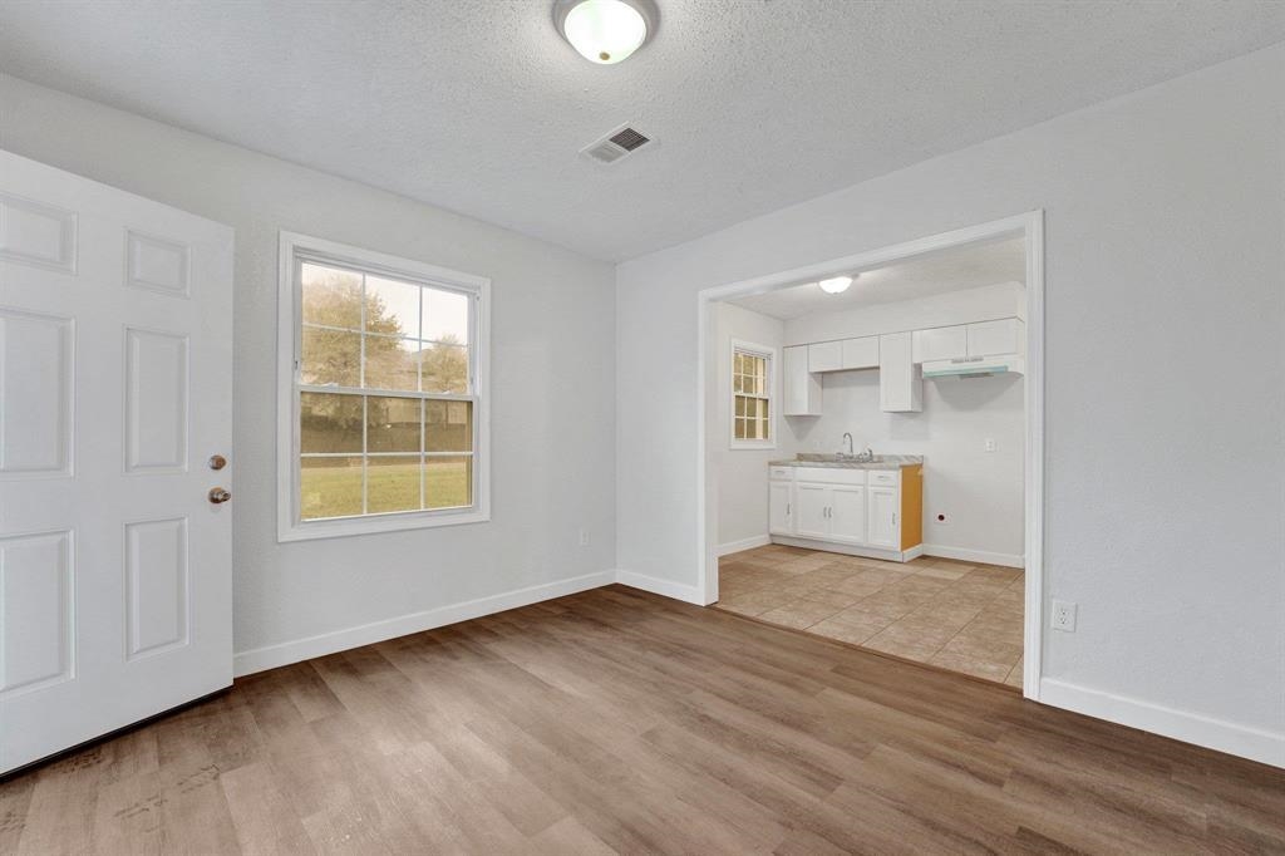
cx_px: 642
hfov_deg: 101.2
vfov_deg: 78.0
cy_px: 428
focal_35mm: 15
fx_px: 528
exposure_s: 1/40
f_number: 8
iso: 1000
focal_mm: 14.8
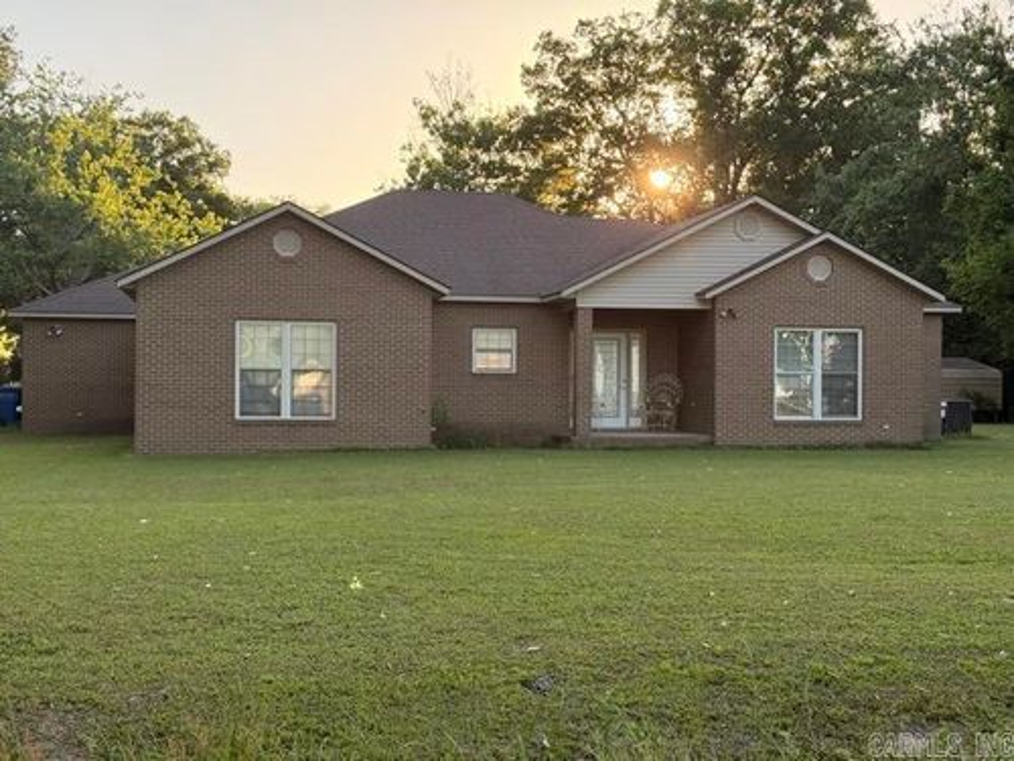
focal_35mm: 48
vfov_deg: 30.3
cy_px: 380
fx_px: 1406
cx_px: 507
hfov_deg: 39.7
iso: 100
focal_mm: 6.76
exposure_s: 1/837
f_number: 1.78
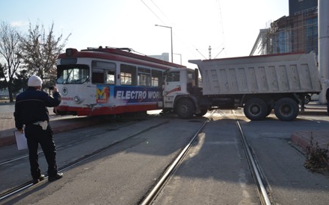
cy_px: 104
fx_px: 251
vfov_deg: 44.5
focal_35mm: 28
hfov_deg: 66.5
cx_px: 164
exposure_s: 1/1600
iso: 400
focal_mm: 18
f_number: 7.1
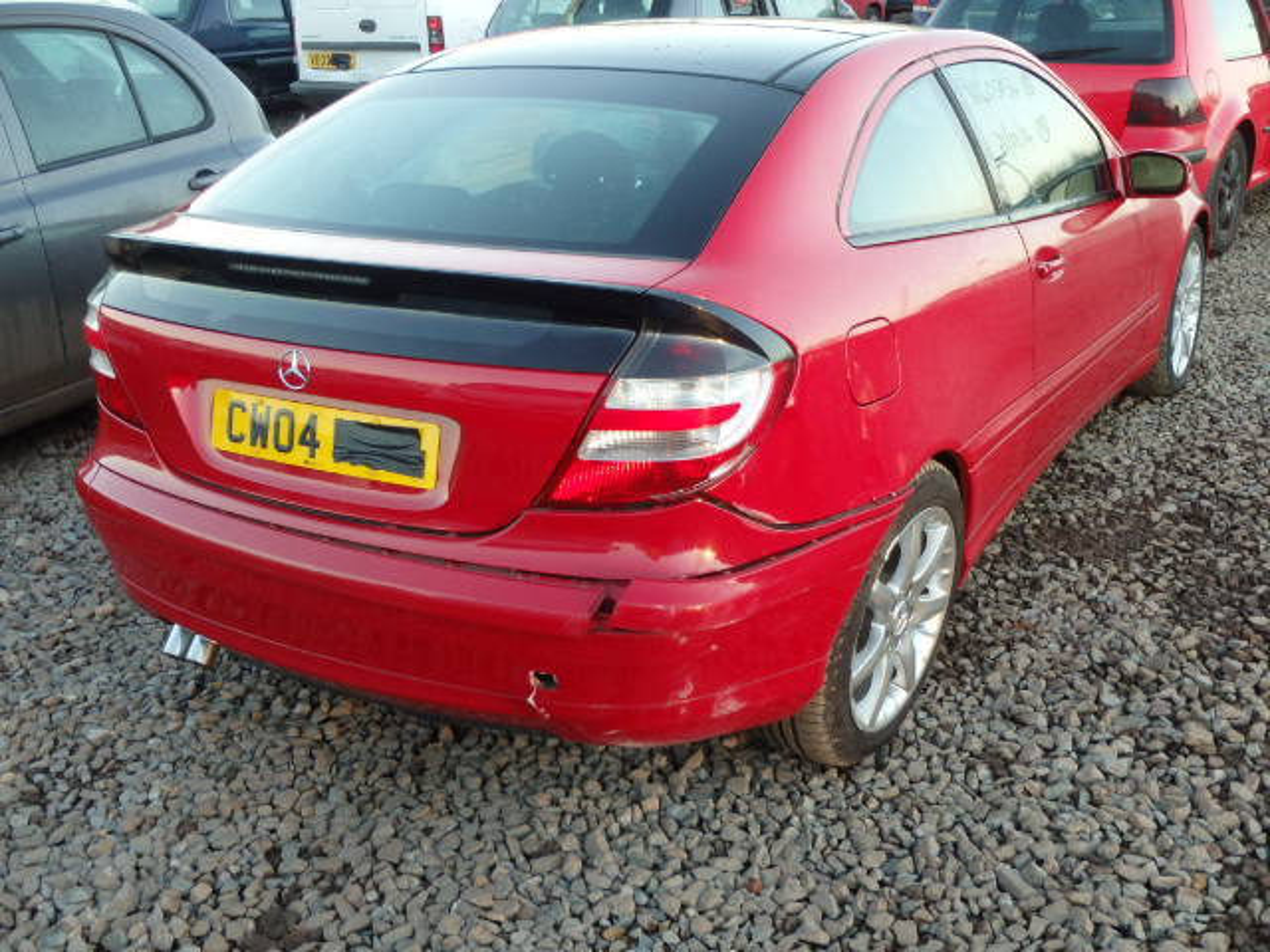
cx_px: 635
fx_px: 1468
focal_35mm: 40
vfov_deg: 36.0
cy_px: 476
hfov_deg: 46.8
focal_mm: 7.3
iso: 200
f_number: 4.7
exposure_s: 1/40
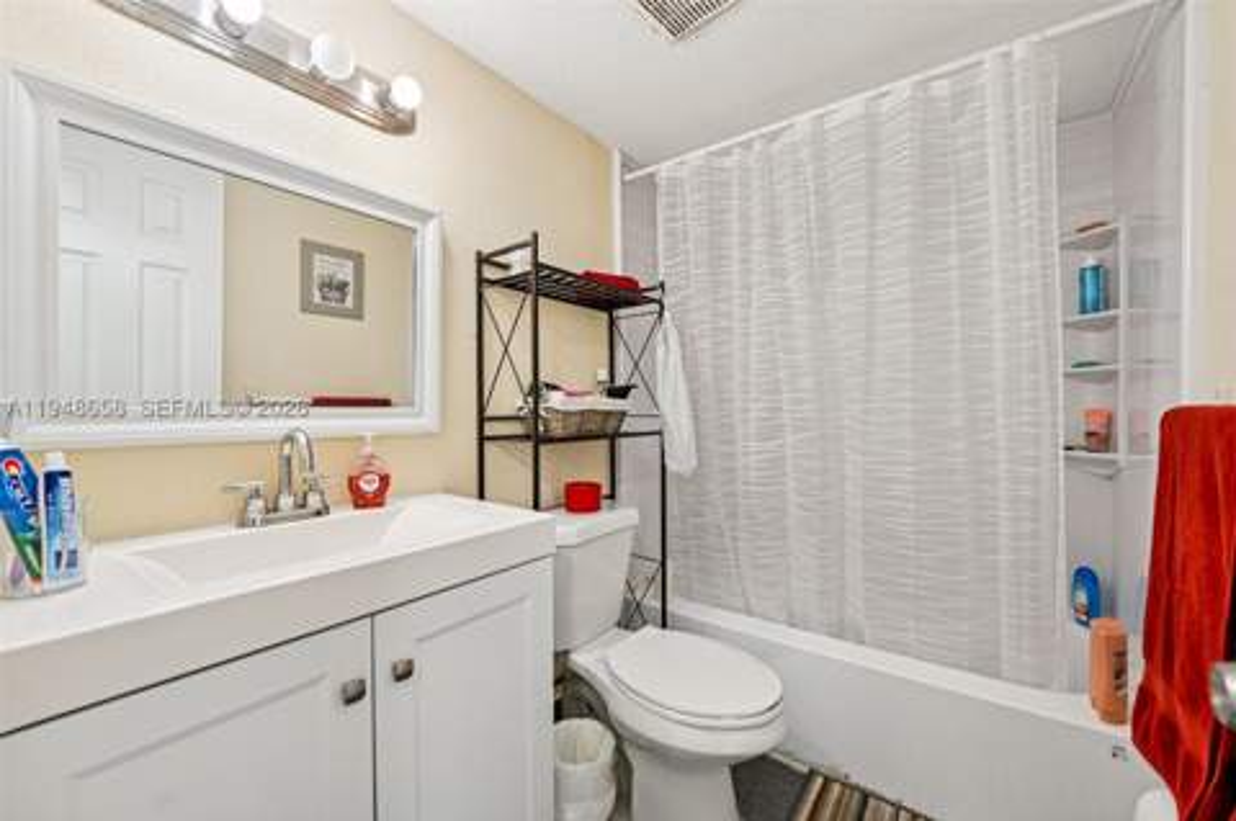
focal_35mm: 14
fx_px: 480
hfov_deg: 104.3
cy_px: 410
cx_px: 618
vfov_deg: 81.1
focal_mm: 14
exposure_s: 1/13
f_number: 5.6
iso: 180
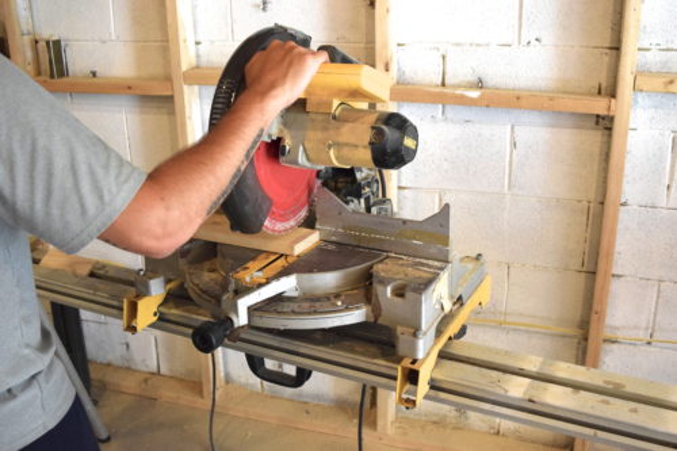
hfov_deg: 51.3
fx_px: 705
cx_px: 338
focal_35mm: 38
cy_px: 226
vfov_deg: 35.5
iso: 3200
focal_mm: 25
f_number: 5
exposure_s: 1/160
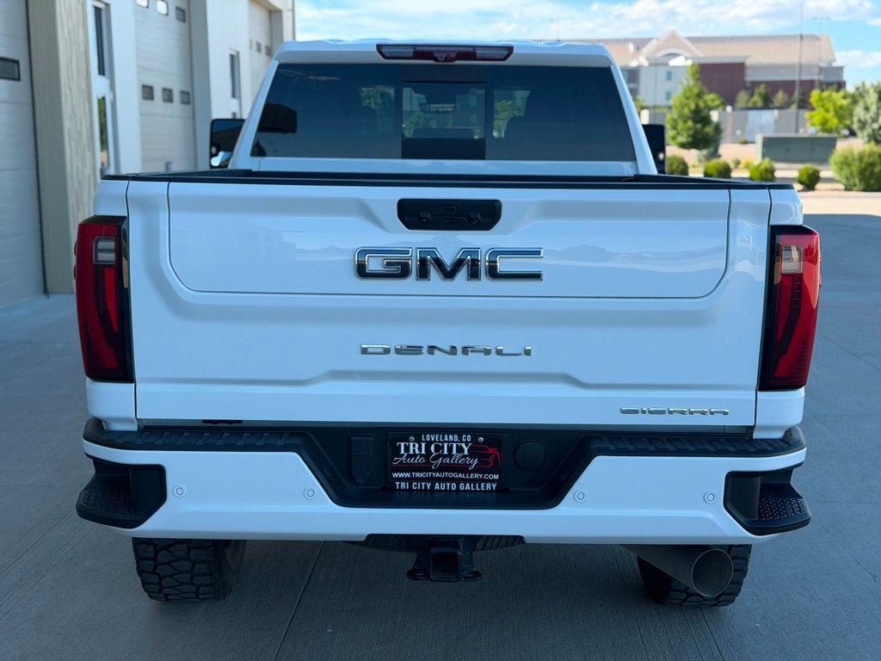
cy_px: 330
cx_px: 440
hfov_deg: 39.7
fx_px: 1222
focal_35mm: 48
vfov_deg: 30.3
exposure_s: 1/1575
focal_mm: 6.76
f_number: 1.78
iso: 64
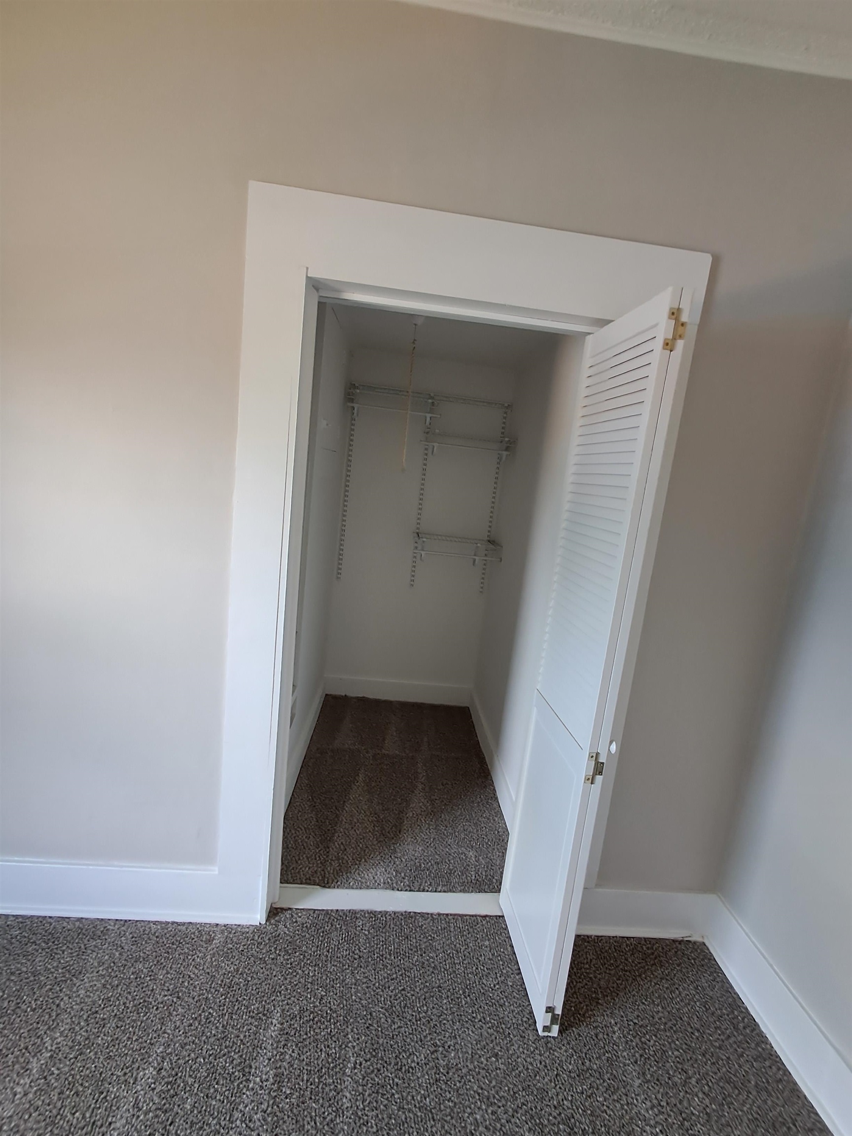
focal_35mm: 16
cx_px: 426
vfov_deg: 94.5
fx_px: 525
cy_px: 568
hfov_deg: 78.1
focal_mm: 1.64
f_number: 2.2
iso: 160
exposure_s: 1/50
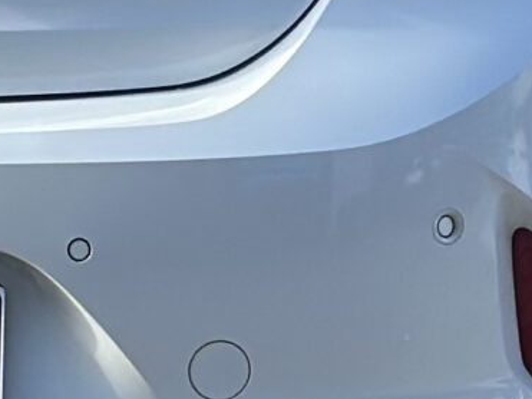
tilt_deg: -10.2
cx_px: -245
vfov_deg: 4.5
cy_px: -245
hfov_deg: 5.9
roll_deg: +0.0
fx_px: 5085
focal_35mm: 331
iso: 80
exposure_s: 1/1613
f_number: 1.78
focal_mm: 6.86
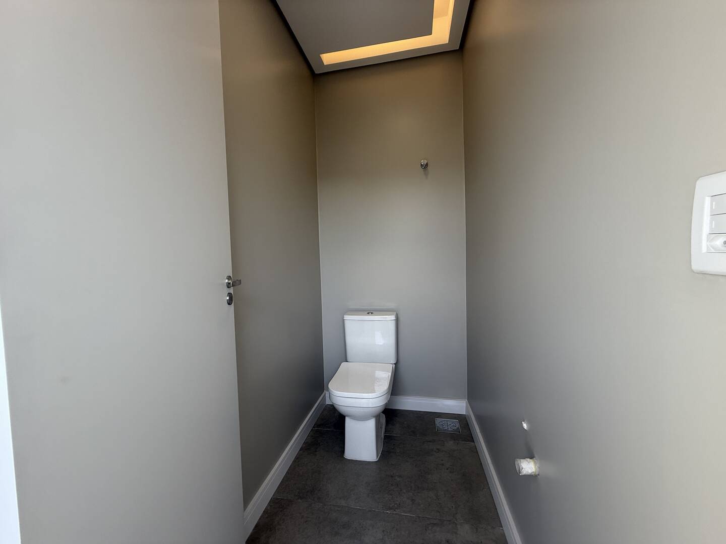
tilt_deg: -2.9
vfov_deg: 85.7
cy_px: 272
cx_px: 363
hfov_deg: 102.1
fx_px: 294
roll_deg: +1.6
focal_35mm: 14
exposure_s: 1/120
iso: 80
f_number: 2.2
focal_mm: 2.22
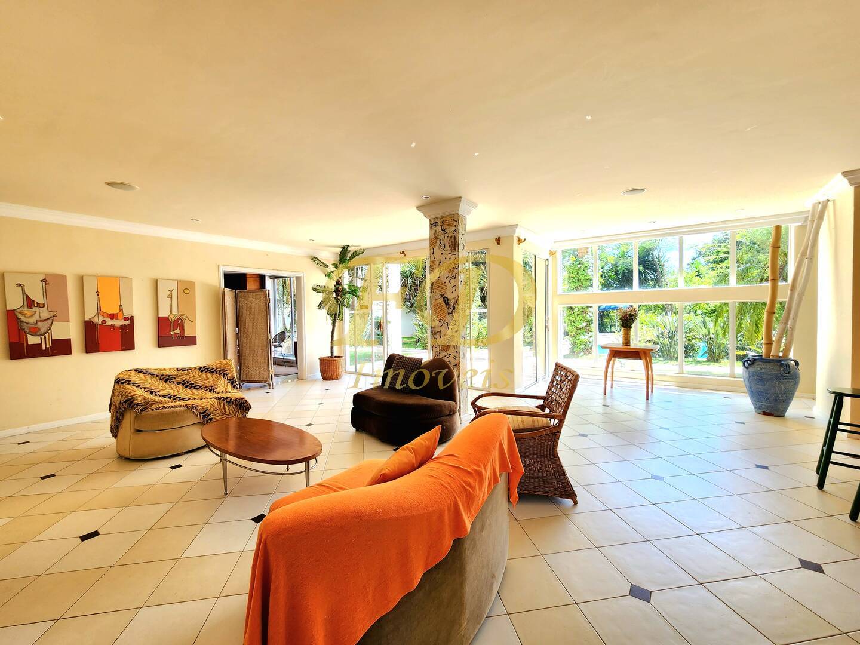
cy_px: 322
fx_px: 323
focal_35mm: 13
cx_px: 430
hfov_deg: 106.2
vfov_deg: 89.9
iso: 64
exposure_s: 1/120
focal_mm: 2.2
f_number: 2.2
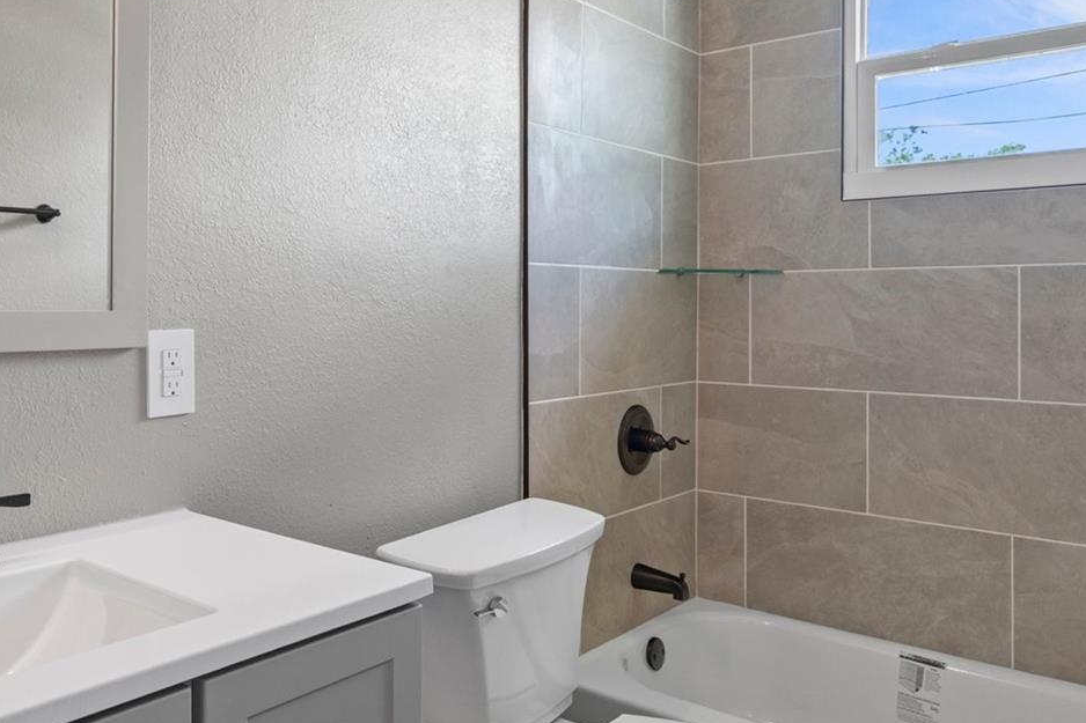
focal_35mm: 29
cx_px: 404
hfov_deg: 62.7
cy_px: 307
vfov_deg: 44.8
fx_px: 875
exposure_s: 1.3
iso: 320
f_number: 9
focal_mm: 17
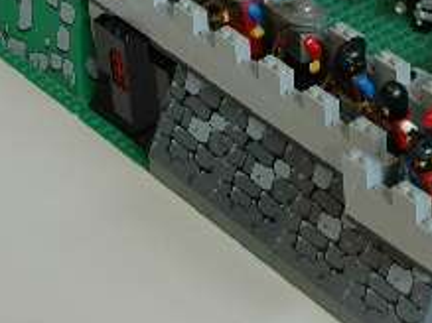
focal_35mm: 209
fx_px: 2610
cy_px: -276
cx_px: 343
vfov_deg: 6.9
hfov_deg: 9.4
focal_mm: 31
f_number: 4
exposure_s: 1/30
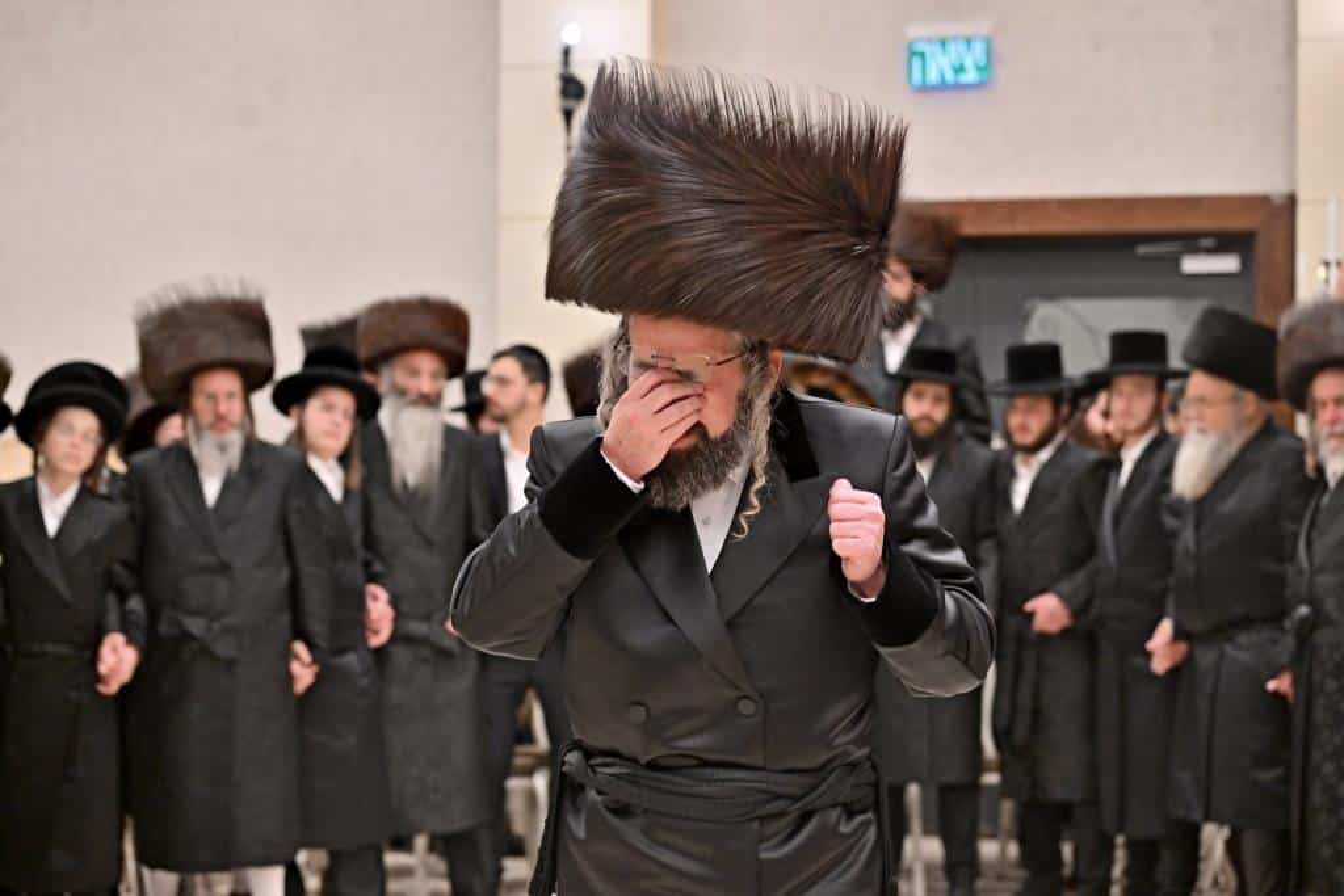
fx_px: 2688
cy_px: 448
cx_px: 672
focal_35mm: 72
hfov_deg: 28.1
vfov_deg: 18.9
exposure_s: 1/250
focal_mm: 72
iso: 1250
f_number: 4
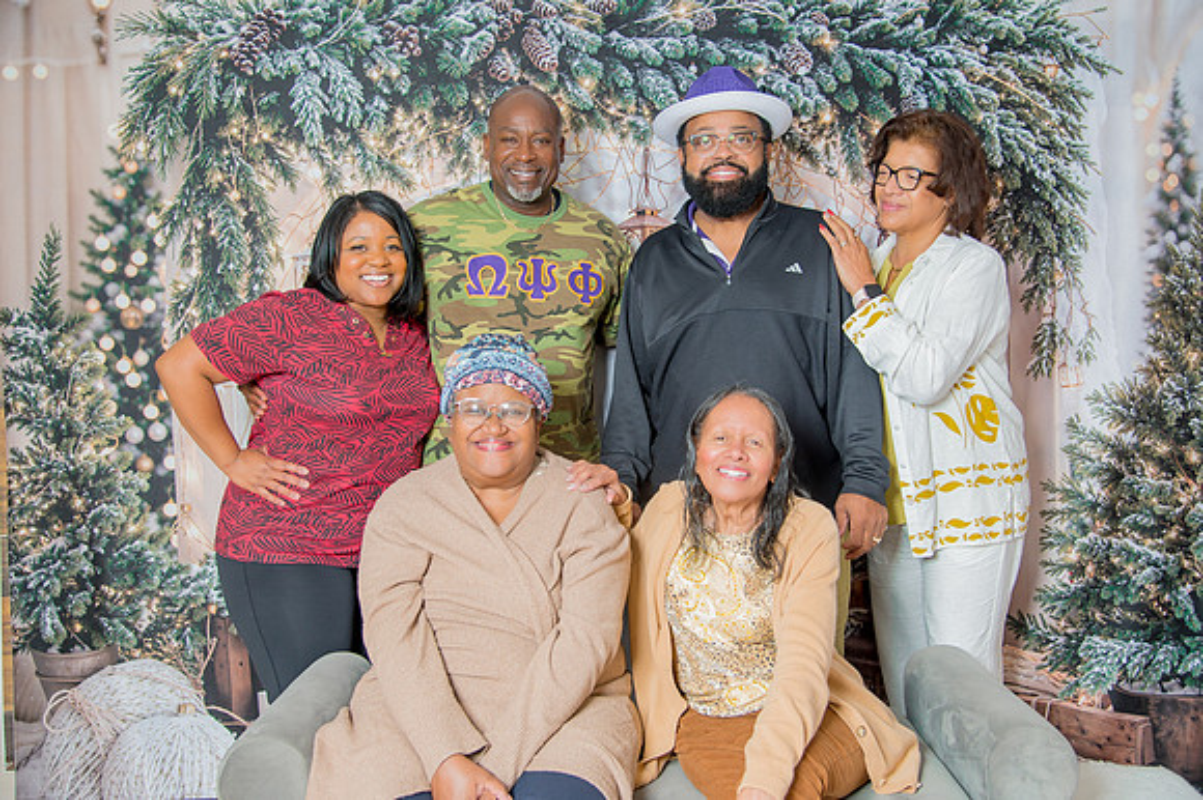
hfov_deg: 53.8
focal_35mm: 36
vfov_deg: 37.3
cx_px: 616
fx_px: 1186
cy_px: 390
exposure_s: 1/200
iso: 100
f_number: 4
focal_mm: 34
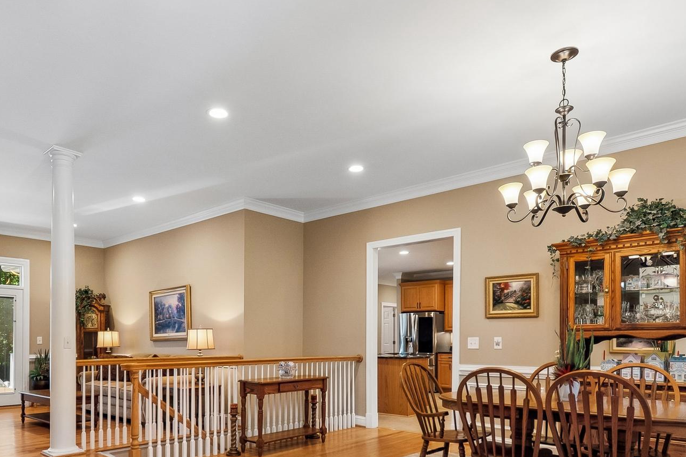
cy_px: 359
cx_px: 298
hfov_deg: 73.4
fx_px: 457
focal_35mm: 24
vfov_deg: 50.3
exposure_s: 1/60
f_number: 5.6
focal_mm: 10
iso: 400
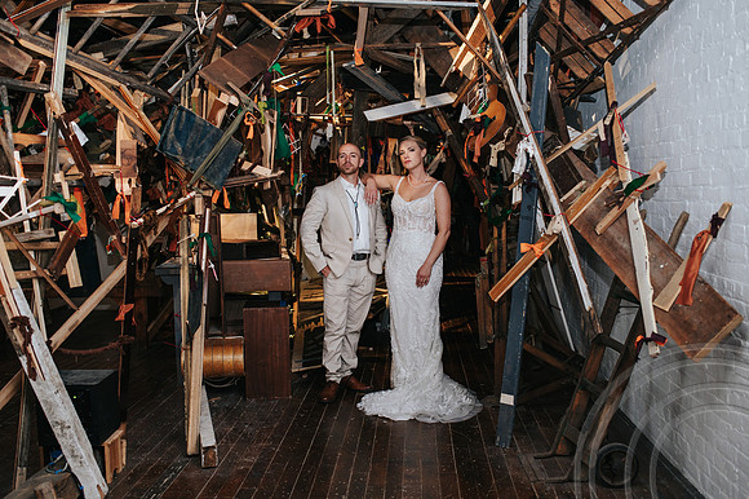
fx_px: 762
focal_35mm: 37
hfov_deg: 52.3
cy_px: 260
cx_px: 358
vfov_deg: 36.2
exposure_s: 1/200
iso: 1000
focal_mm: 35
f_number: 2.8
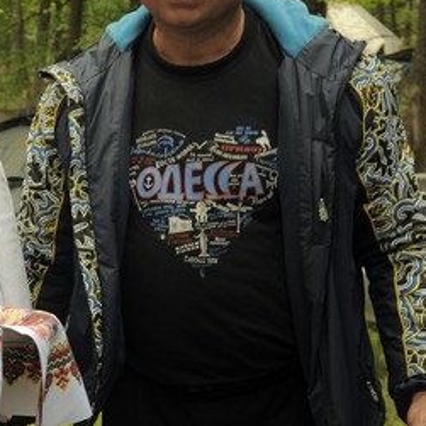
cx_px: -136
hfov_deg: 12.5
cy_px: 197
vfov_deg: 12.9
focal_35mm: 135
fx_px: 1880
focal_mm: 38
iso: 200
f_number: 5
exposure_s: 1/100
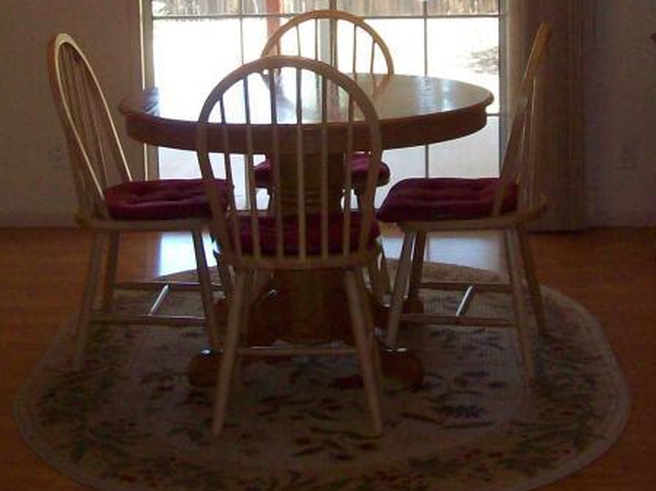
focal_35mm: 82
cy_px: 34
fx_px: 1553
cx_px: 316
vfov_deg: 17.7
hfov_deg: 23.8
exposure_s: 1/137
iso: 200
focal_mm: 6
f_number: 2.7
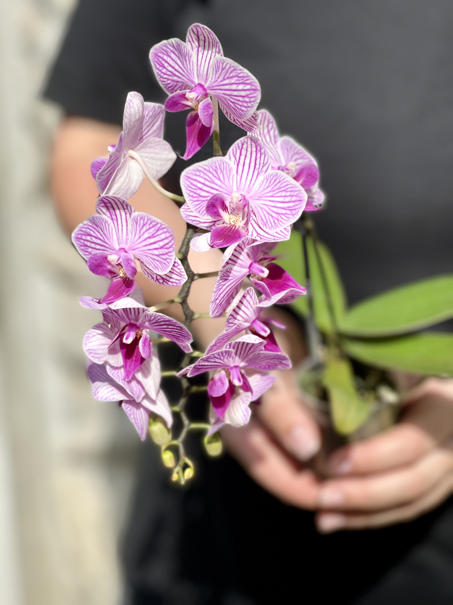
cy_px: 302
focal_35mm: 64
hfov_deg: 22.9
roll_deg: +0.4
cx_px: 226
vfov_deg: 30.3
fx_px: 1117
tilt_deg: -24.1
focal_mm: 7.5
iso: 32
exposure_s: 1/1376
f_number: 2.2
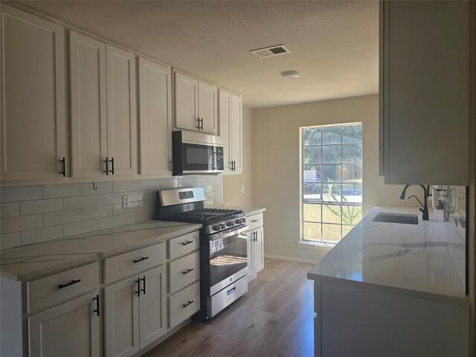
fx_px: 316
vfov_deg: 58.9
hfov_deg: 73.9
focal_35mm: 23
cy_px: 178
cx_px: 238
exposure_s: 1/180
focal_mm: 6.3
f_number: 1.7
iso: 25
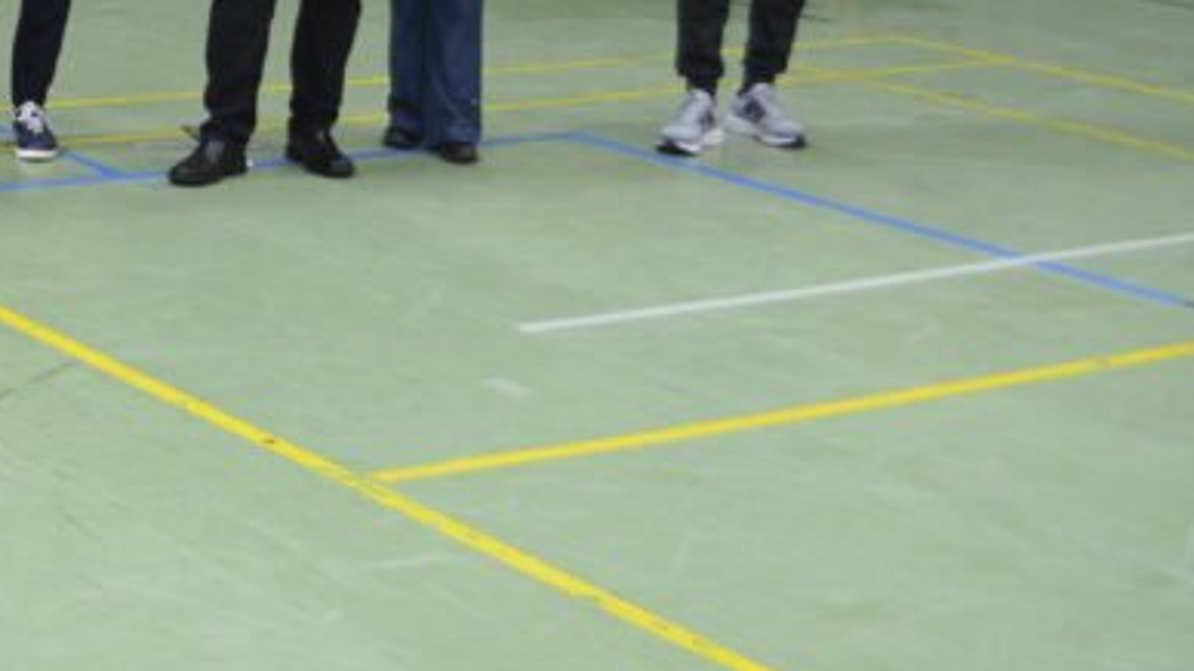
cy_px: -342
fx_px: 2880
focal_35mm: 91
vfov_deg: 12.6
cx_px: -366
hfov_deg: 21.2
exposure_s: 1/100
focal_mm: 22
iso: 400
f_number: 5
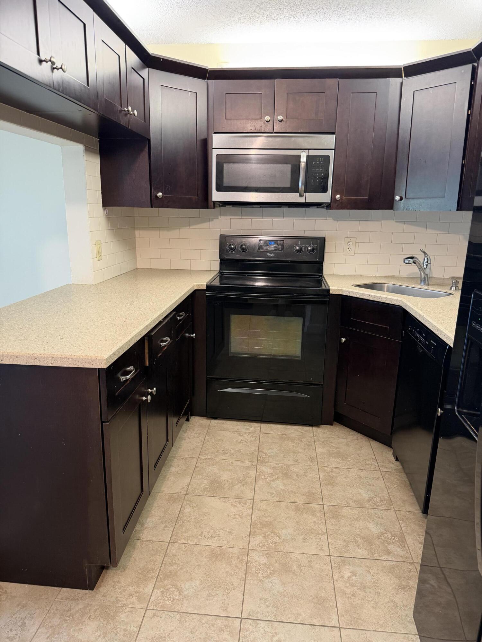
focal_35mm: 24
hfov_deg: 56.8
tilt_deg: -13.9
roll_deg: -0.3
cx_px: 241
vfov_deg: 71.6
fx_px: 446
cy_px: 321
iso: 320
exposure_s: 1/60
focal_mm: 6.76
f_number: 1.78
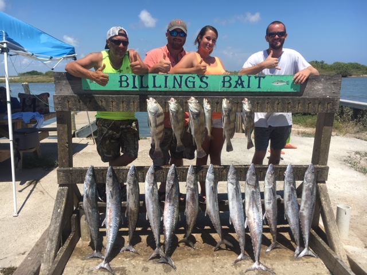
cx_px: 184
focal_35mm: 29
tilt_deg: -12.8
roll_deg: -0.5
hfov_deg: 61.7
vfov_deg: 48.2
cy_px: 138
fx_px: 307
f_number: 2.2
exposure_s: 1/1923
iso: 25
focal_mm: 4.15
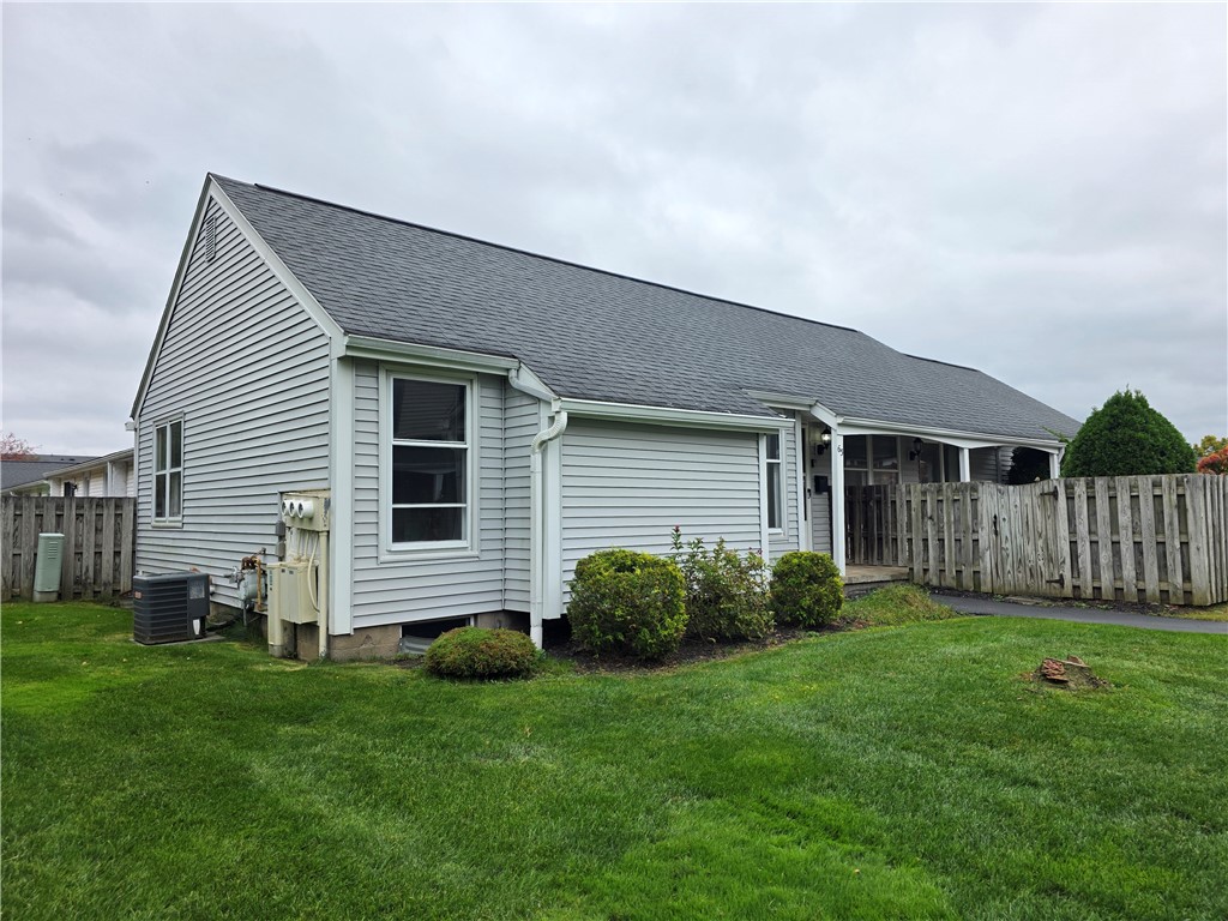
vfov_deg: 58.9
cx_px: 614
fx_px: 816
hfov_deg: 73.9
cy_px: 460
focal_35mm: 23
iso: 80
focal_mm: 6.3
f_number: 1.7
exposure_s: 1/2417
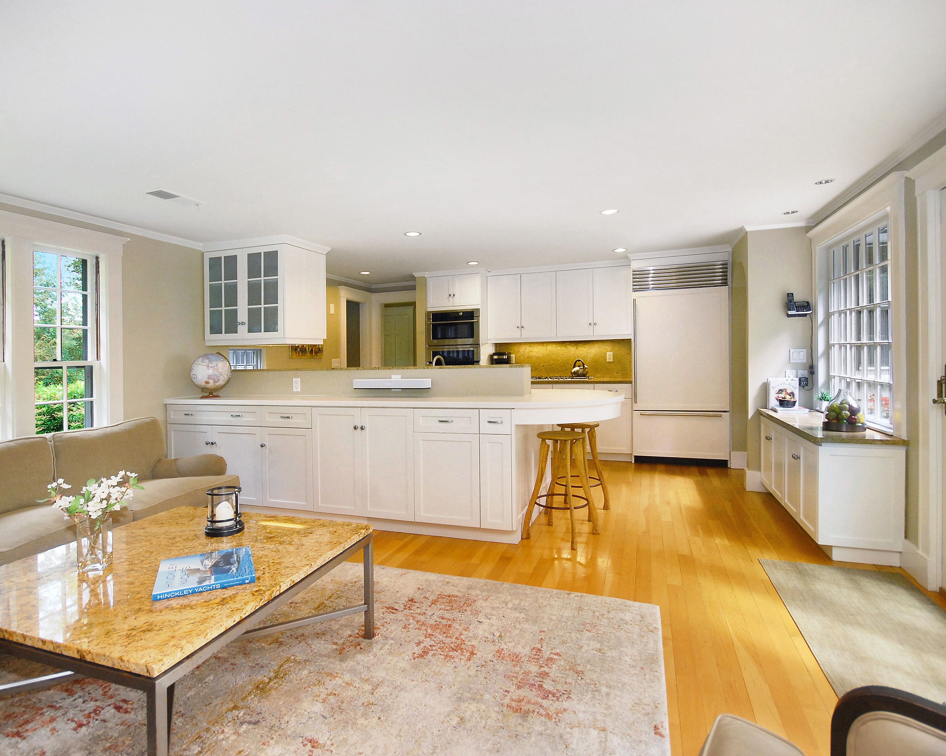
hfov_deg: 89.6
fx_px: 476
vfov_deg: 77.0
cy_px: 379
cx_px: 458
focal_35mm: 17
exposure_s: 1/60
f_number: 5.6
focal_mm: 10
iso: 500
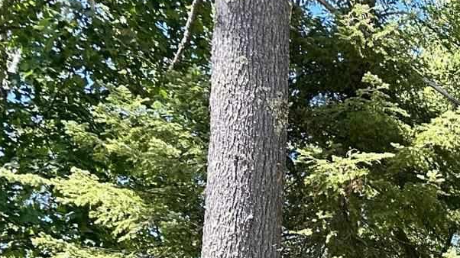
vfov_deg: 11.7
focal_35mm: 89
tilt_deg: +5.1
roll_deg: -3.6
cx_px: 668
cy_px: 563
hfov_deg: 20.8
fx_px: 1085
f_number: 1.78
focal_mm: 6.86
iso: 80
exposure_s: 1/630
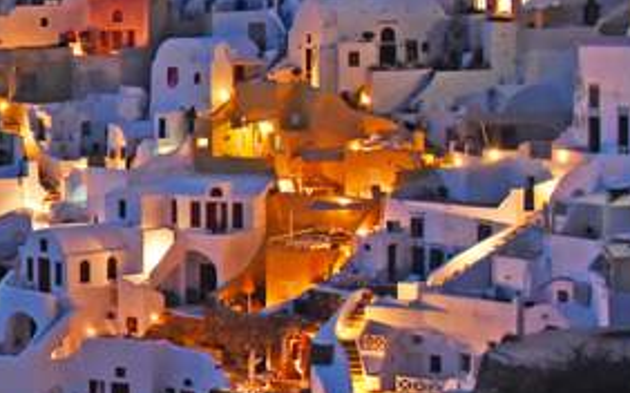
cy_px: 116
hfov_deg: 20.2
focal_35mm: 89
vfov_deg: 14.6
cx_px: -306
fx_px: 1527
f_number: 4
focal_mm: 24
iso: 2500
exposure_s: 1/20
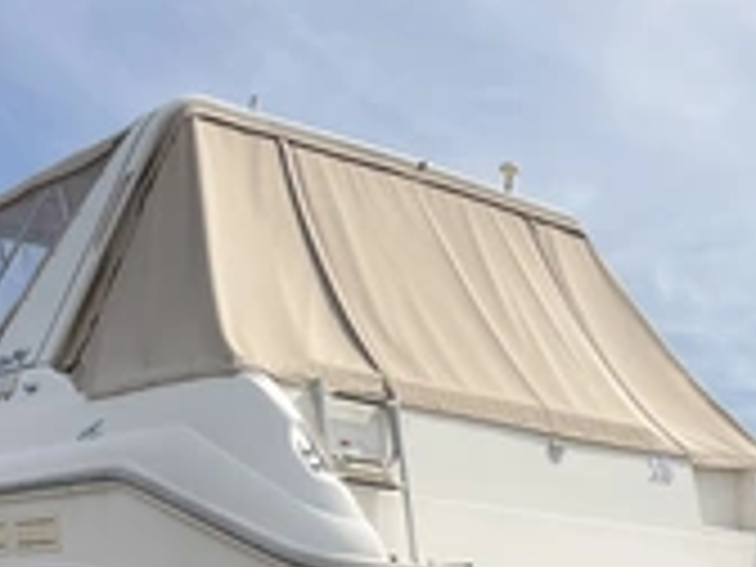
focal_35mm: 69
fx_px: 1507
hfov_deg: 28.1
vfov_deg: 20.7
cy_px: 544
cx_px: 324
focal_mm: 3
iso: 25
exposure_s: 1/3125
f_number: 1.8
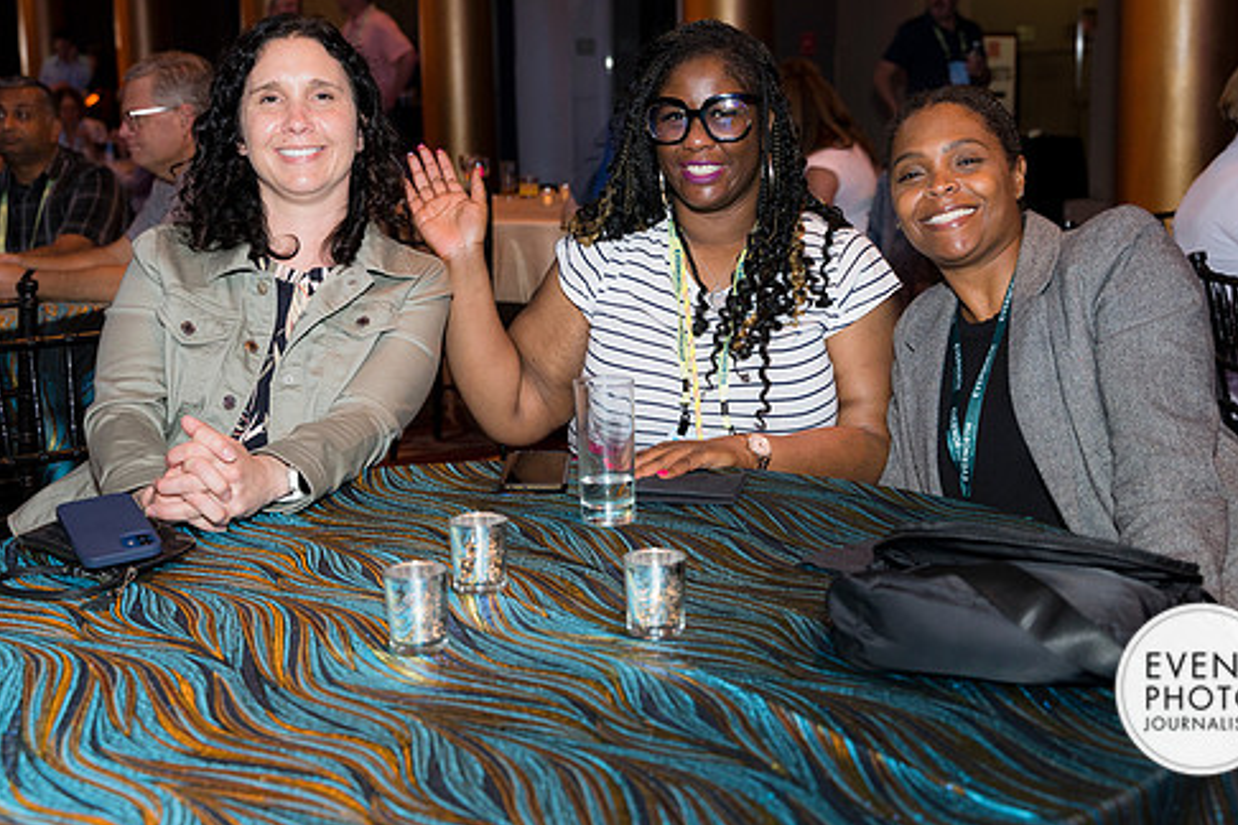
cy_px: 365
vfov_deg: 26.5
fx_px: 1754
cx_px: 634
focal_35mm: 51
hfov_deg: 38.9
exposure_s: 1/100
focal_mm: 40
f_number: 4
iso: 800
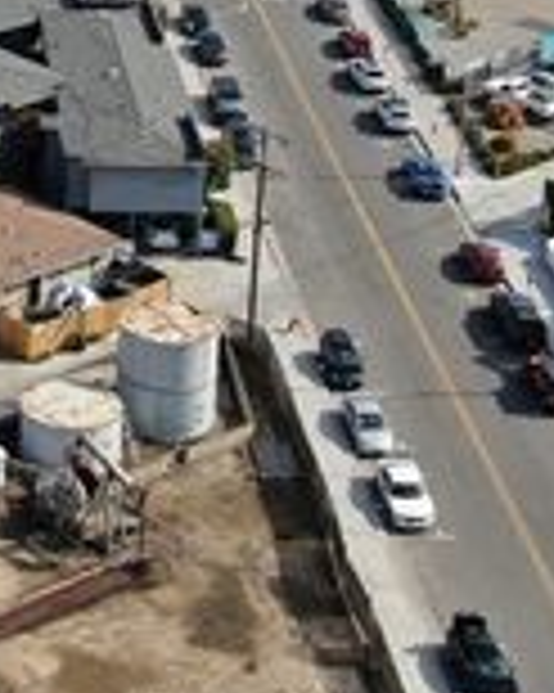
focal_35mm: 126
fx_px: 2585
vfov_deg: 14.7
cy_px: -184
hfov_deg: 11.8
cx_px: -194
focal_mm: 5.33
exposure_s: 1/1250
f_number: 3.1
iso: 110
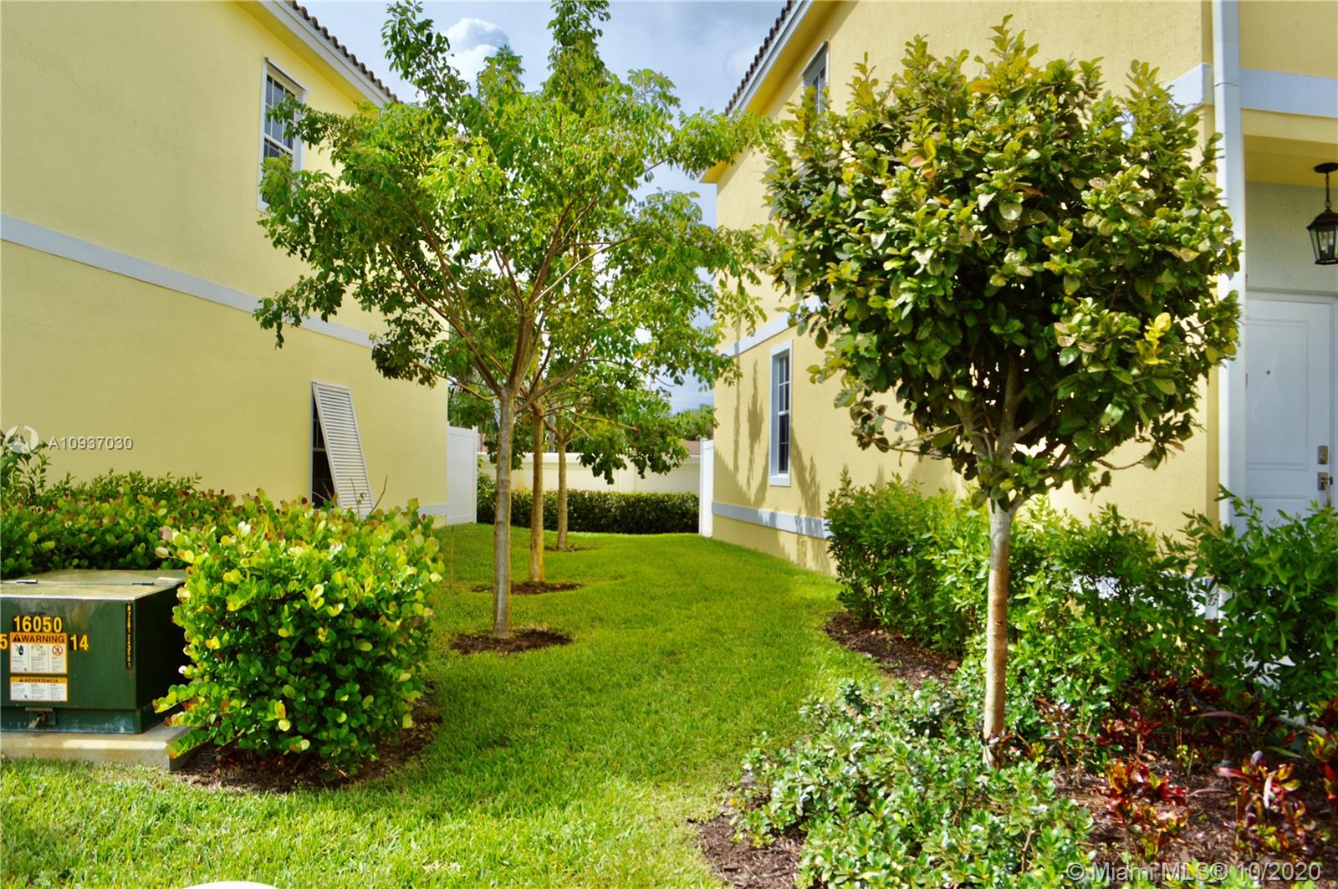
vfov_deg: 47.8
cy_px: 444
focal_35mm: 27
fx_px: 1002
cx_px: 669
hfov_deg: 67.4
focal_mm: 18
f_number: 8
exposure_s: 1/250
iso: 100
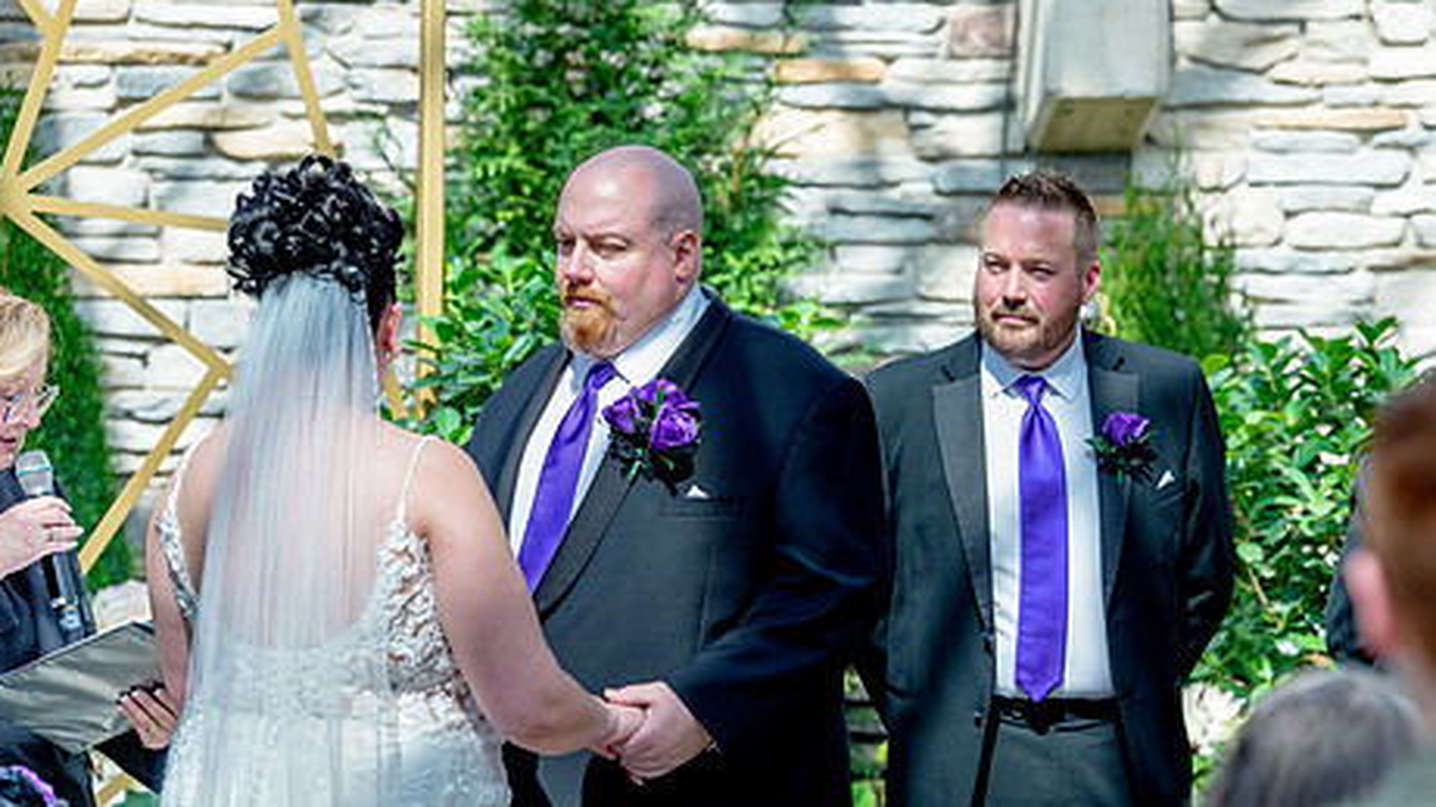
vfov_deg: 9.5
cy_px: 525
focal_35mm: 128
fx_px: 4872
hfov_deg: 16.7
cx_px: 882
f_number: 3.2
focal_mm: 97
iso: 640
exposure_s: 1/3200
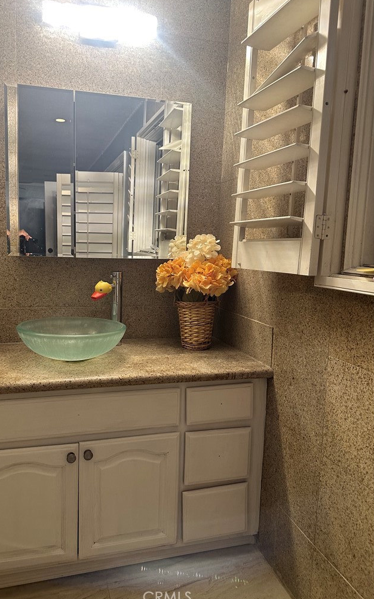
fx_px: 424
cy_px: 300
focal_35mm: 26
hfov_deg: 47.3
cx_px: 147
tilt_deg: -6.0
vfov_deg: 70.4
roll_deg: -1.7
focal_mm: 6.86
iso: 200
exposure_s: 1/60
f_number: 1.78
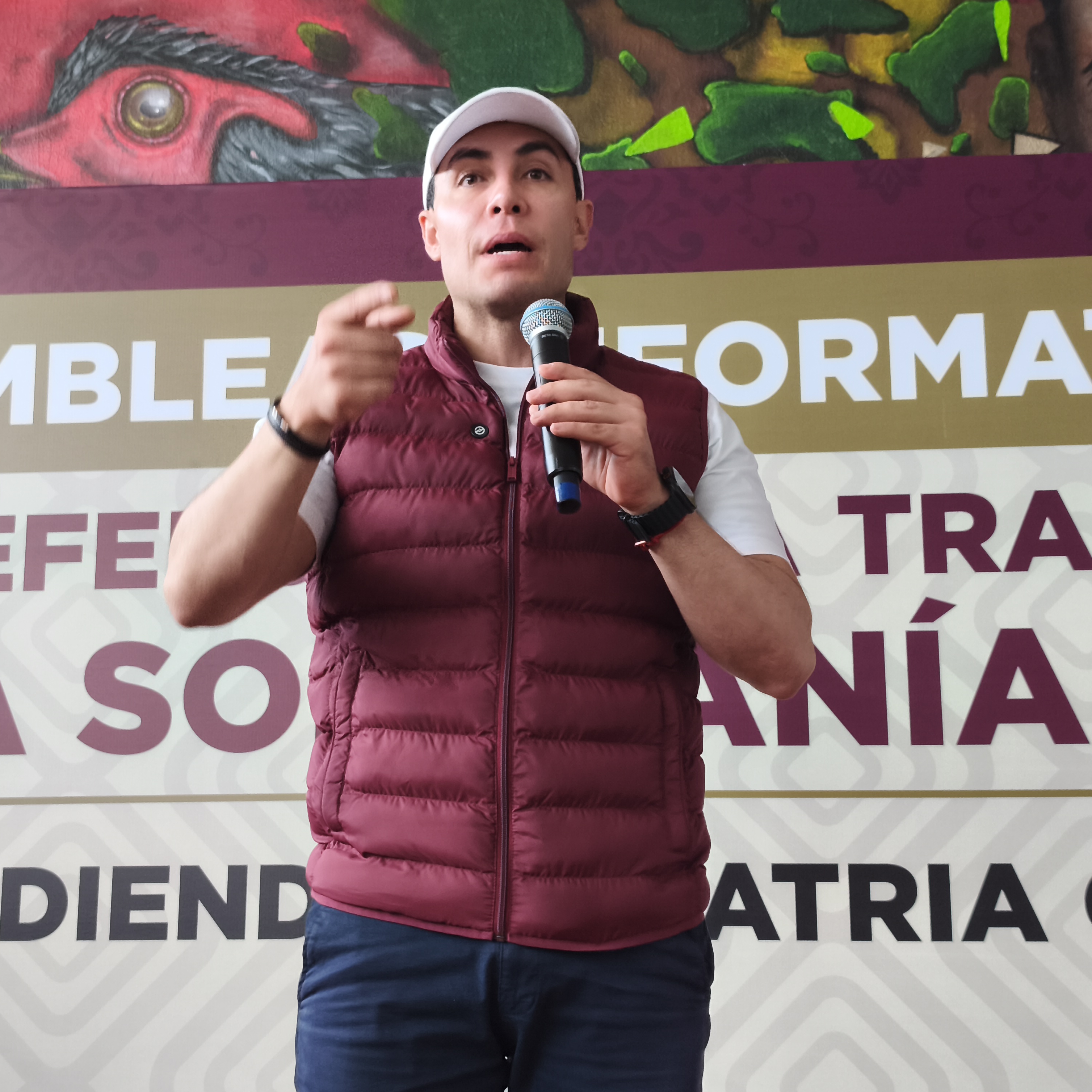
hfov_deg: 31.1
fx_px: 1963
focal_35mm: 55
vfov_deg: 31.1
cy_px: 541
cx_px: 502
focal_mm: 6.06
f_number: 1.7
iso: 400
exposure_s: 1/120
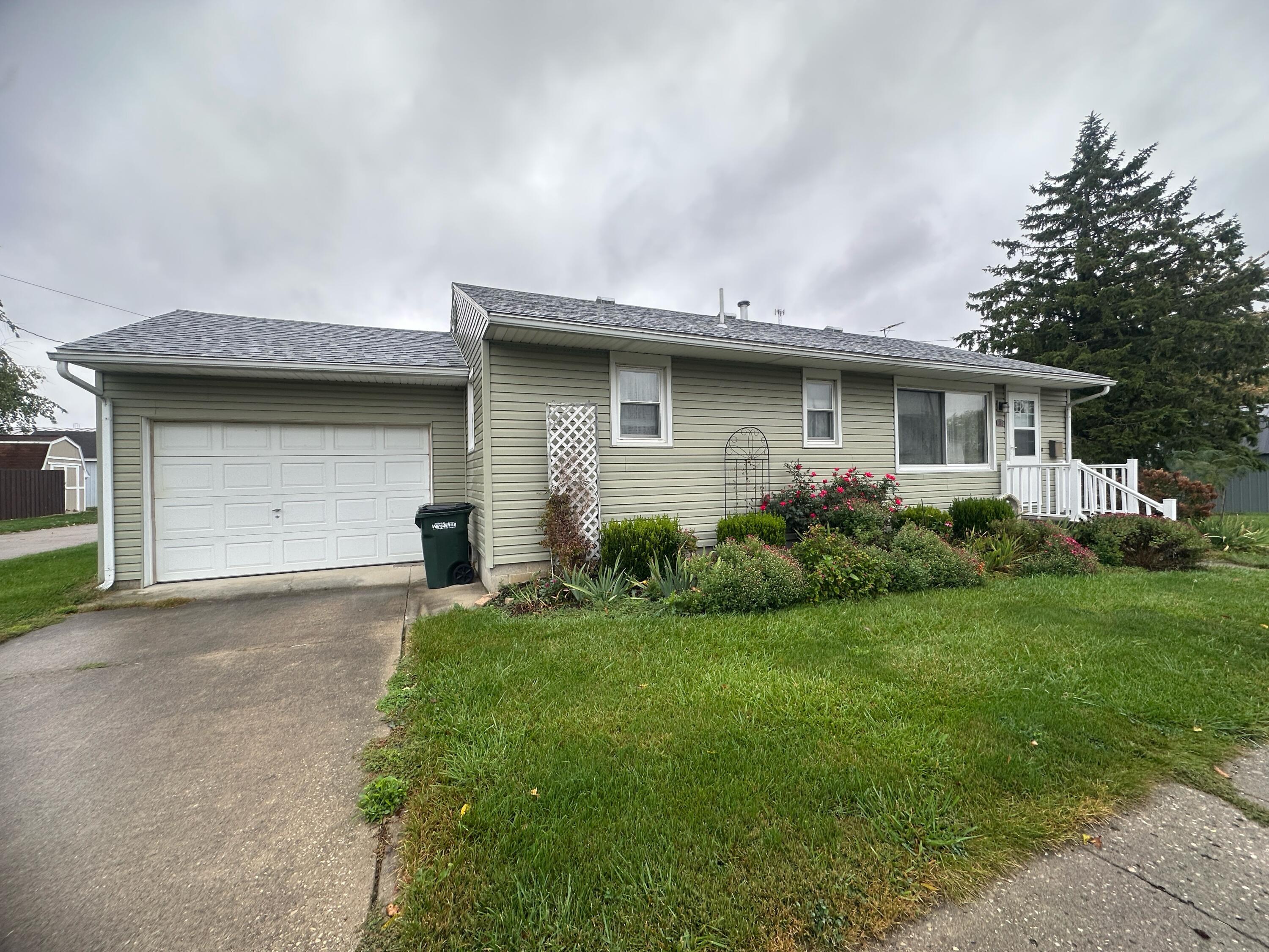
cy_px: 476
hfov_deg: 102.1
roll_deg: +0.9
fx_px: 513
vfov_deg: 85.7
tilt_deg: +0.8
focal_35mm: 14
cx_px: 634
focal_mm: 2.22
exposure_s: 1/118
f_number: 2.2
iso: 40
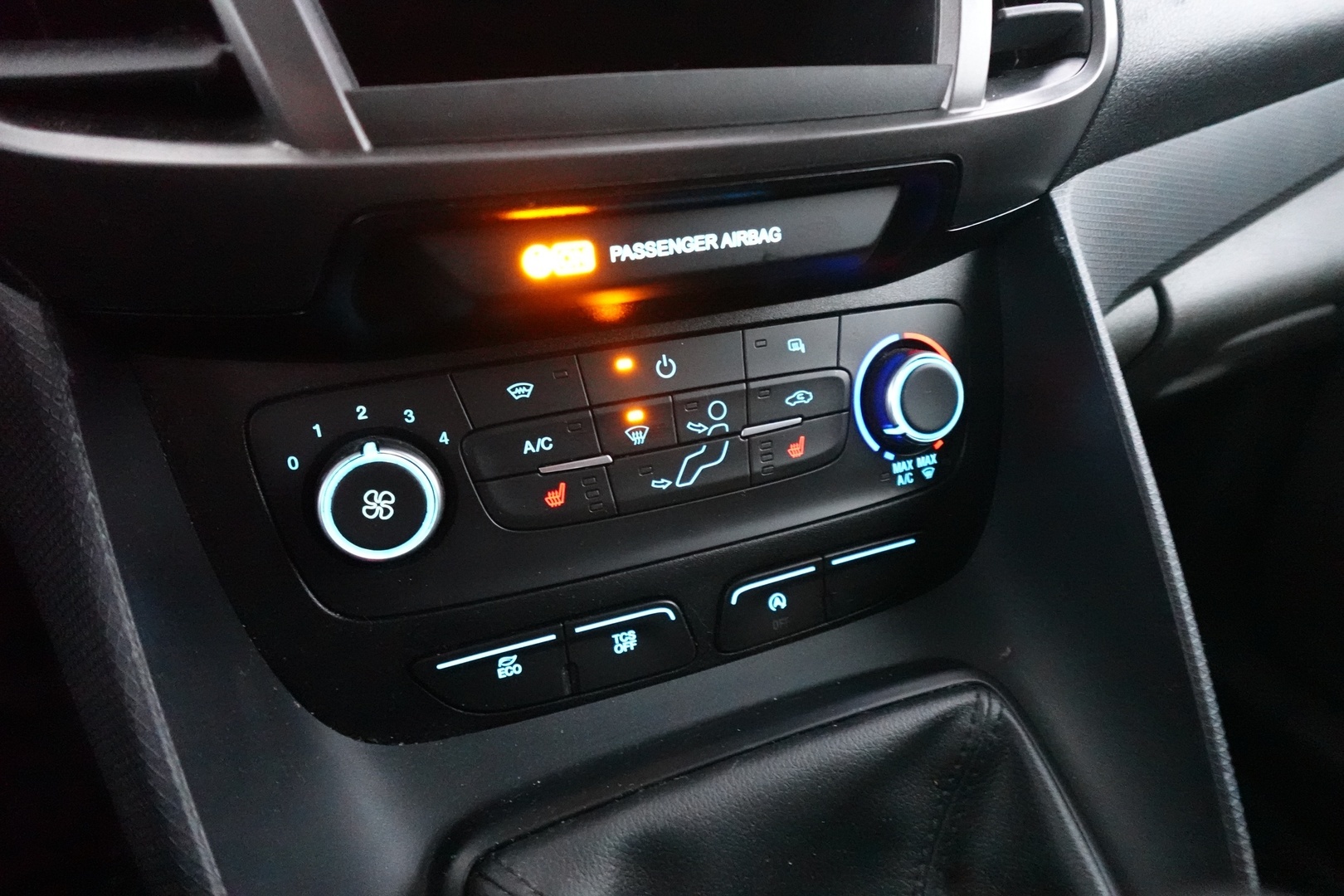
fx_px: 747
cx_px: 672
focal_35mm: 20
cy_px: 448
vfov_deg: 61.9
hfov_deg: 84.0
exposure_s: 1/30
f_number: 2
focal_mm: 7.6
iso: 6400
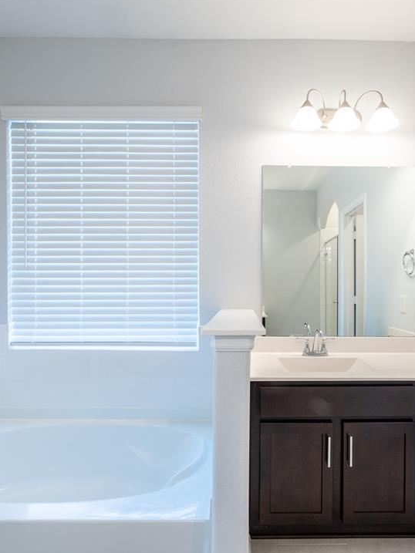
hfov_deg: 65.5
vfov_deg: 81.7
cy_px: 292
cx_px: 246
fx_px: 320
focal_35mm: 20
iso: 200
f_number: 8
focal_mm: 7
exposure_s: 1/6
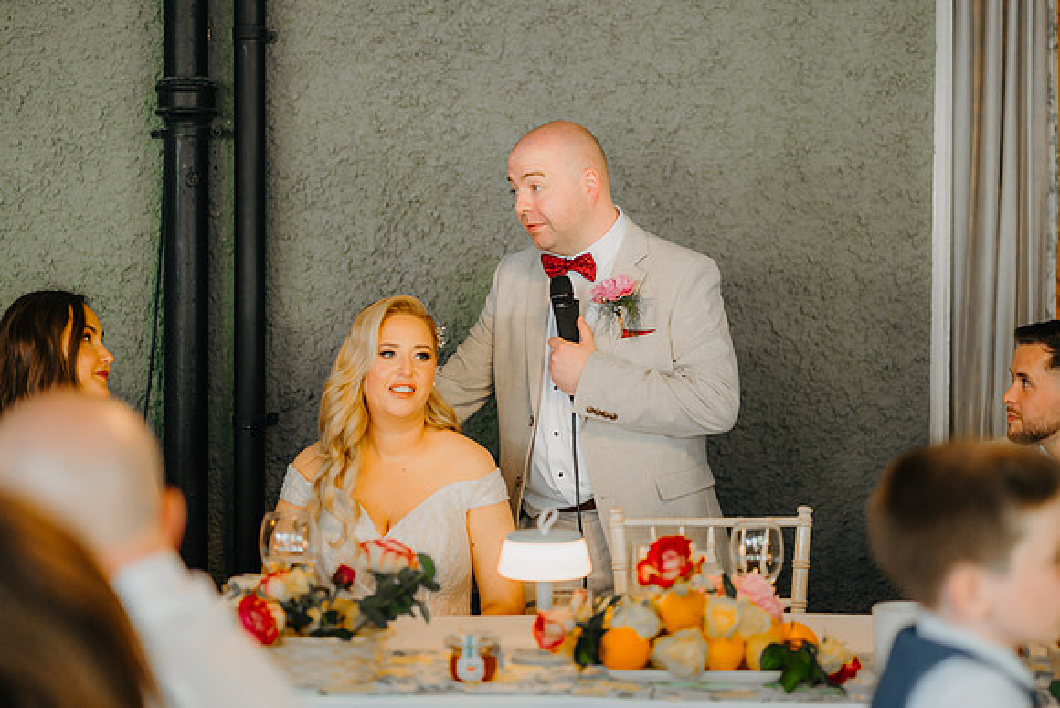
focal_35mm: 91
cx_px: 519
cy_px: 345
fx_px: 2675
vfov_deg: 15.1
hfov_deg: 22.4
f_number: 2
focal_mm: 85
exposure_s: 1/250
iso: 800
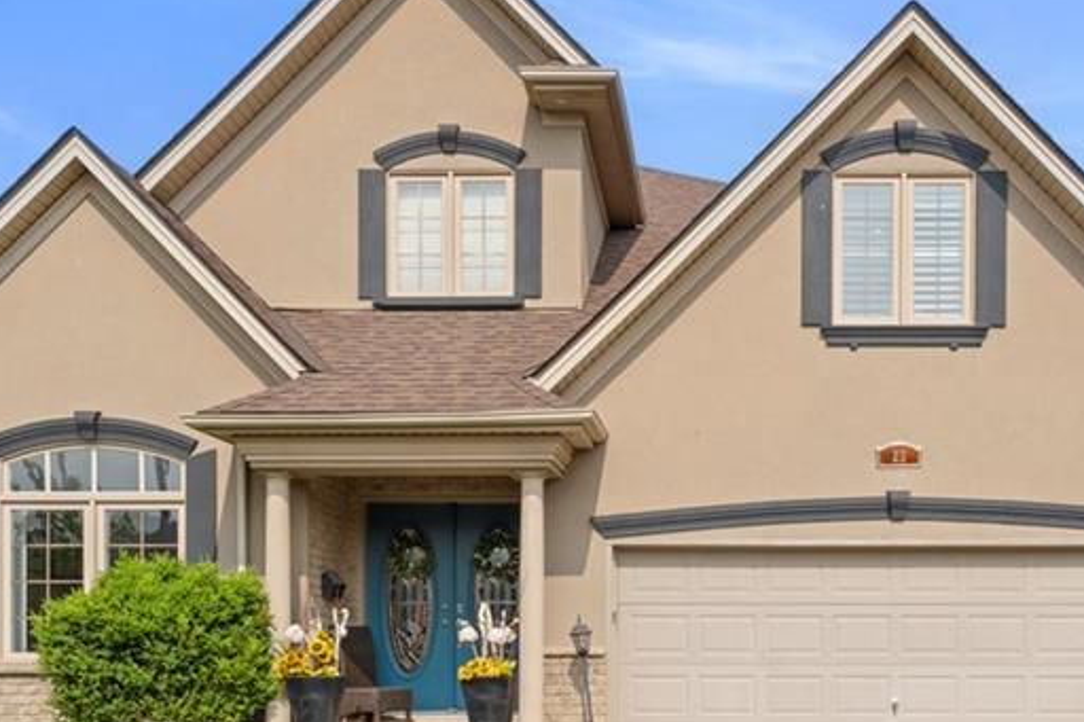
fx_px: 1204
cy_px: 472
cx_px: 711
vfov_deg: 33.1
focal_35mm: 40
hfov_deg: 47.8
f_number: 8
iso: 100
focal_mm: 20
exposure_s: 1/500
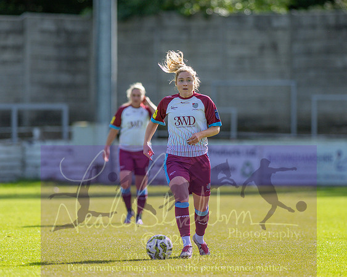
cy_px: 138
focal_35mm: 507
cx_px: 174
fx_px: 5205
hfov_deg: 3.8
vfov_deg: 3.1
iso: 200
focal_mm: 300
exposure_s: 1/3200
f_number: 2.8
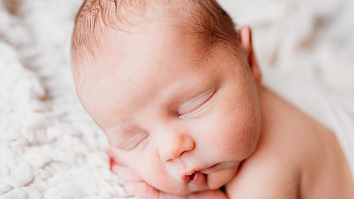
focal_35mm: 34
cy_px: 126
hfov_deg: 58.0
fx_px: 319
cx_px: 191
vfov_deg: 34.4
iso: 80
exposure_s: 1/200
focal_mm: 24
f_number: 2.2
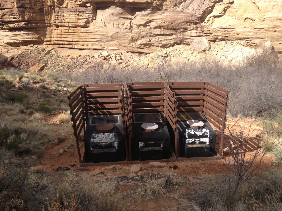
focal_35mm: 35
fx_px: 285
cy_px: 106
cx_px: 141
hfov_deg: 52.6
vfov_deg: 40.7
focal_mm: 4.28
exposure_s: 1/986
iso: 50
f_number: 2.4
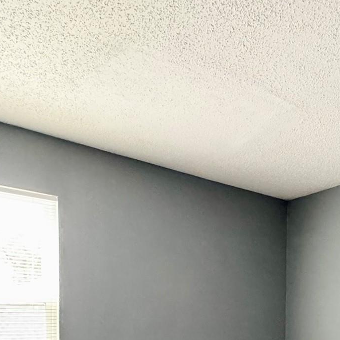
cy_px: 330
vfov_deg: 40.2
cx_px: 304
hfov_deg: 41.5
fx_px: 411
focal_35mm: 37
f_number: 2.2
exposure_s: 1/60
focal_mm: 2.22
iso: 800
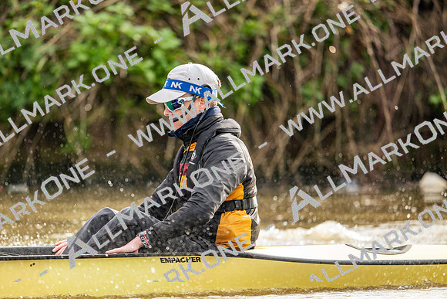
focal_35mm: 400
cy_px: 150
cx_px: 224
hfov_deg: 5.2
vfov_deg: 3.4
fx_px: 4968
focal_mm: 400
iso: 900
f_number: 4.5
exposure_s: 1/1600
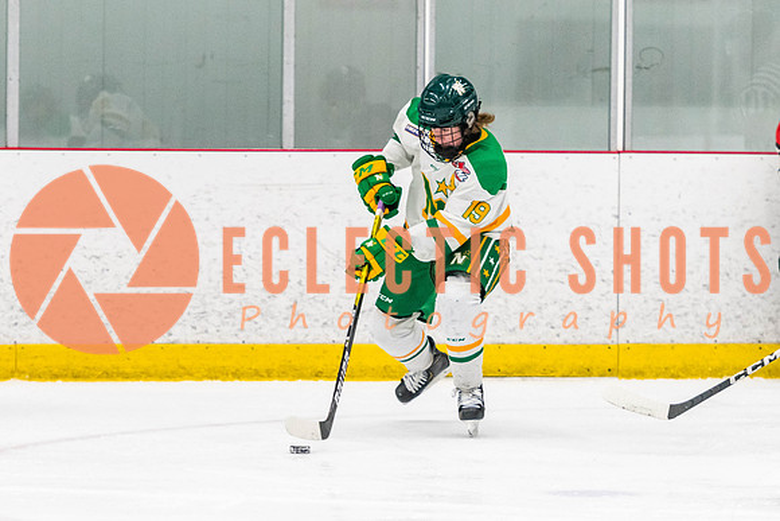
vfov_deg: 5.1
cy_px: 292
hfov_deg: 7.6
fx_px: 5879
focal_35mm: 271
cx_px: 383
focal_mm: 140
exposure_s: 1/640
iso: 1800
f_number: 2.8
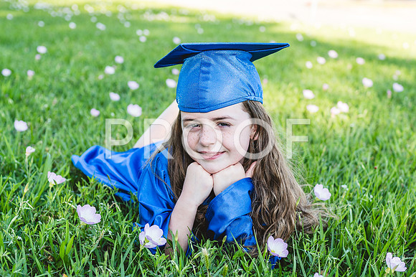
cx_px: 233
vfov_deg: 22.9
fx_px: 684
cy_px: 135
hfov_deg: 33.8
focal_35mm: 59
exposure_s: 1/800
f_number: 2.8
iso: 250
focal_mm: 35
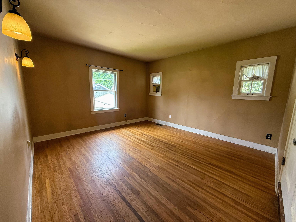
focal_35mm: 14
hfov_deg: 102.1
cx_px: 148
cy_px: 111
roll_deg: -1.2
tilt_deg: -8.6
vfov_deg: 85.7
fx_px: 120
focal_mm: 2.22
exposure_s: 1/99
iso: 200
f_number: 2.2
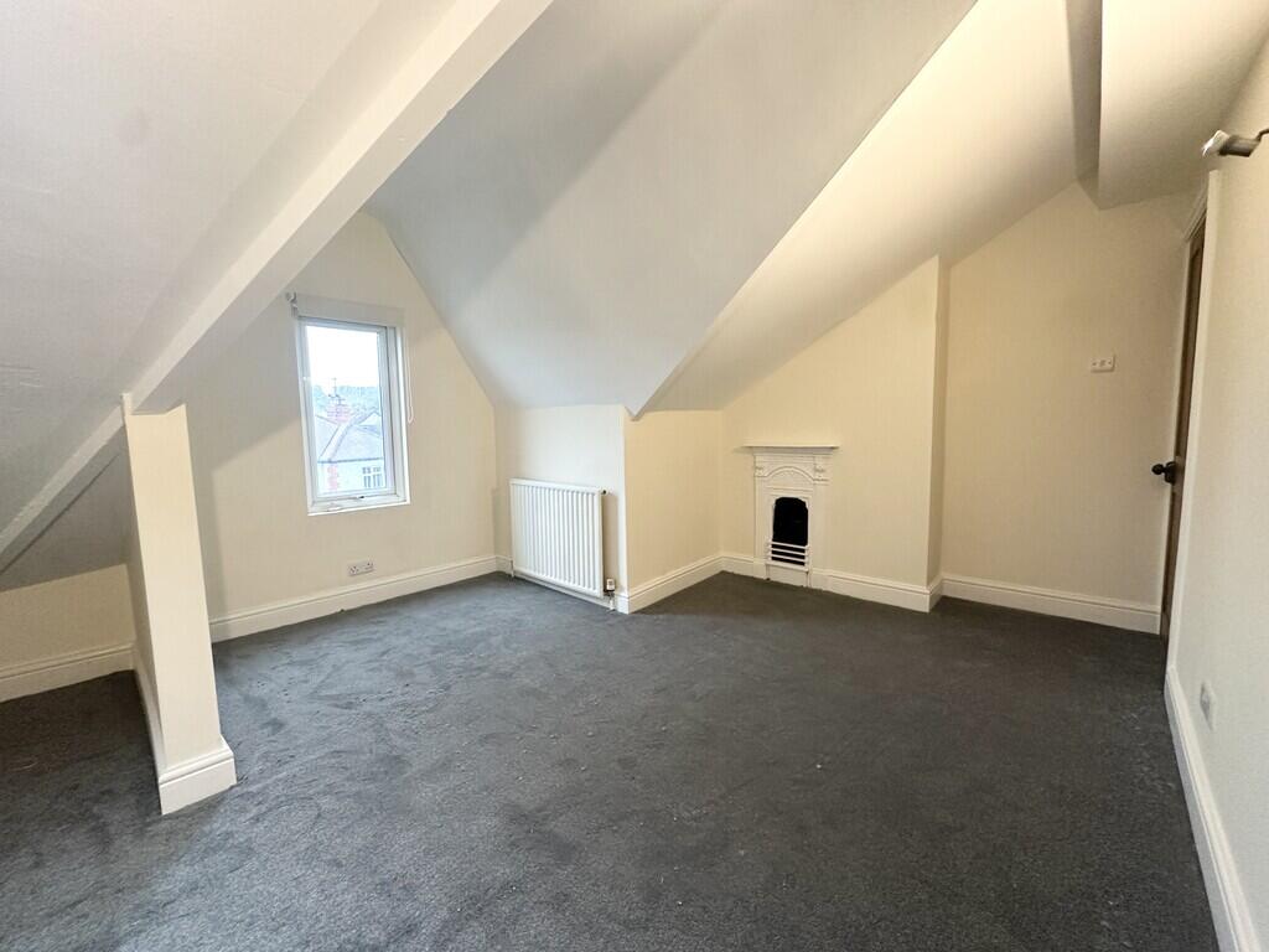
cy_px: 476
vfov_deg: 85.7
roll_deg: +1.1
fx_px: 513
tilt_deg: -5.5
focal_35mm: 14
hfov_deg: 102.1
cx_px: 634
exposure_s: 1/60
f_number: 2.2
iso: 400
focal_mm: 2.22
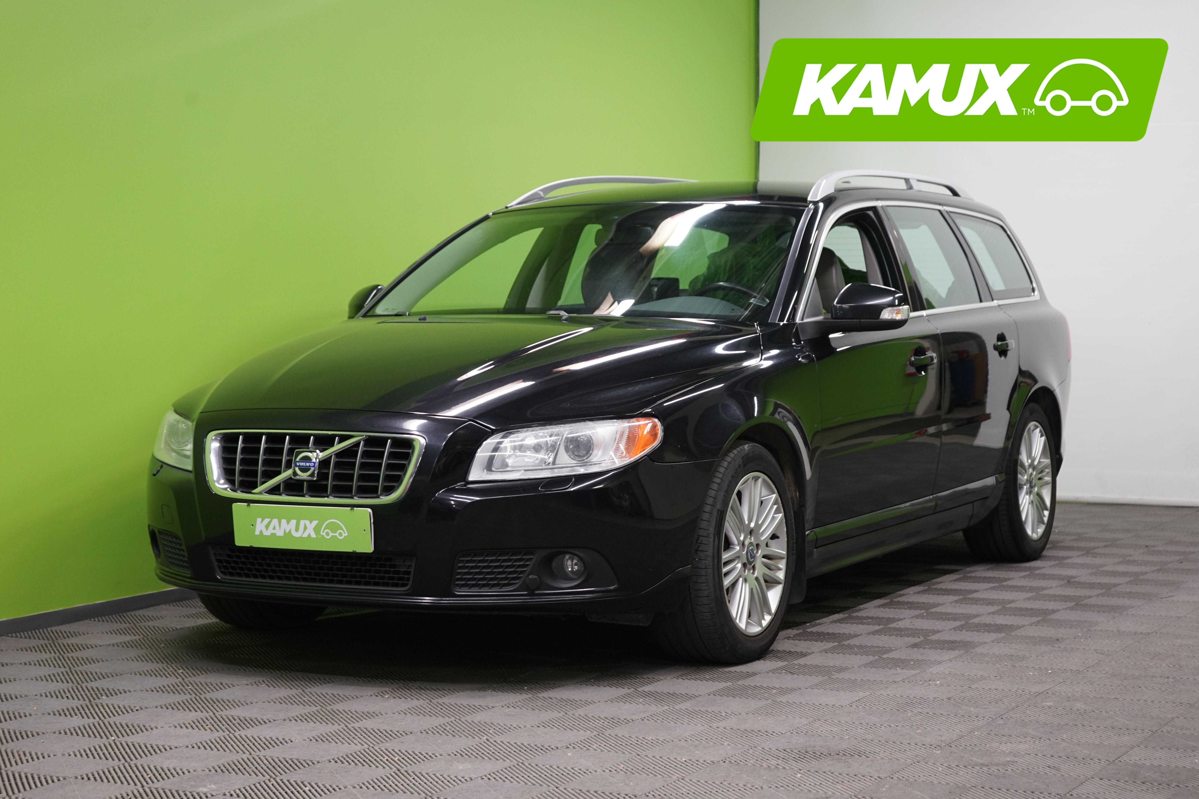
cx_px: 600
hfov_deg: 30.1
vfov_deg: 20.3
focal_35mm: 67
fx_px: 2231
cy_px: 400
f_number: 5.6
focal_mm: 67
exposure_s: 1/50
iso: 1000
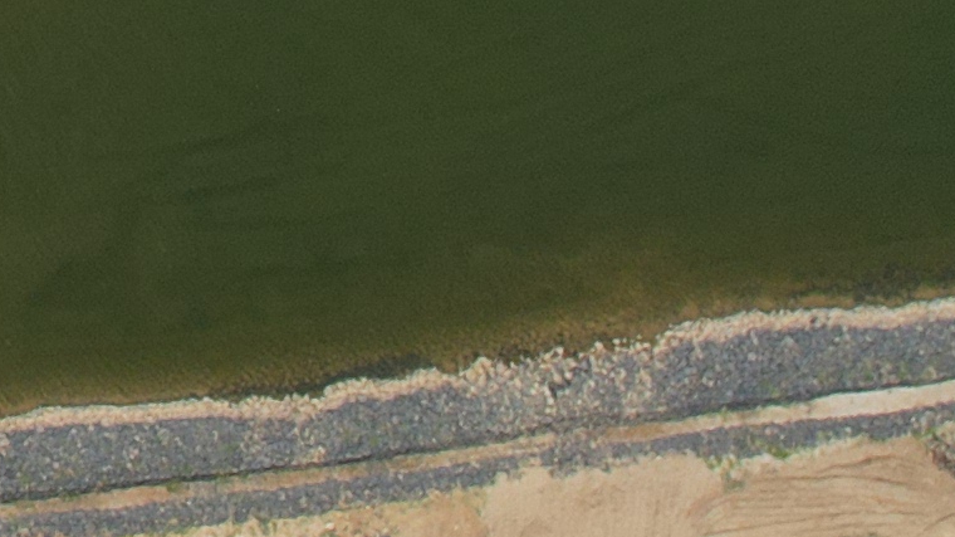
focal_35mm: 166
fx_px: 4202
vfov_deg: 6.3
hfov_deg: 11.1
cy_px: -1436
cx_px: -1243
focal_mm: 8.38
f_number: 2.8
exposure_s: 1/3200
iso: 140
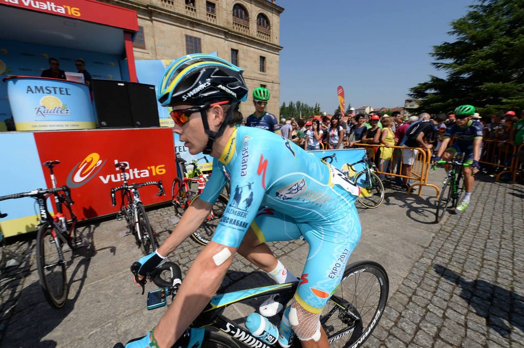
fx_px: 204
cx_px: 262
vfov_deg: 81.1
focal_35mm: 14
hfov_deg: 104.3
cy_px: 174
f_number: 16
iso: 200
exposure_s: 1/160
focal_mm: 14
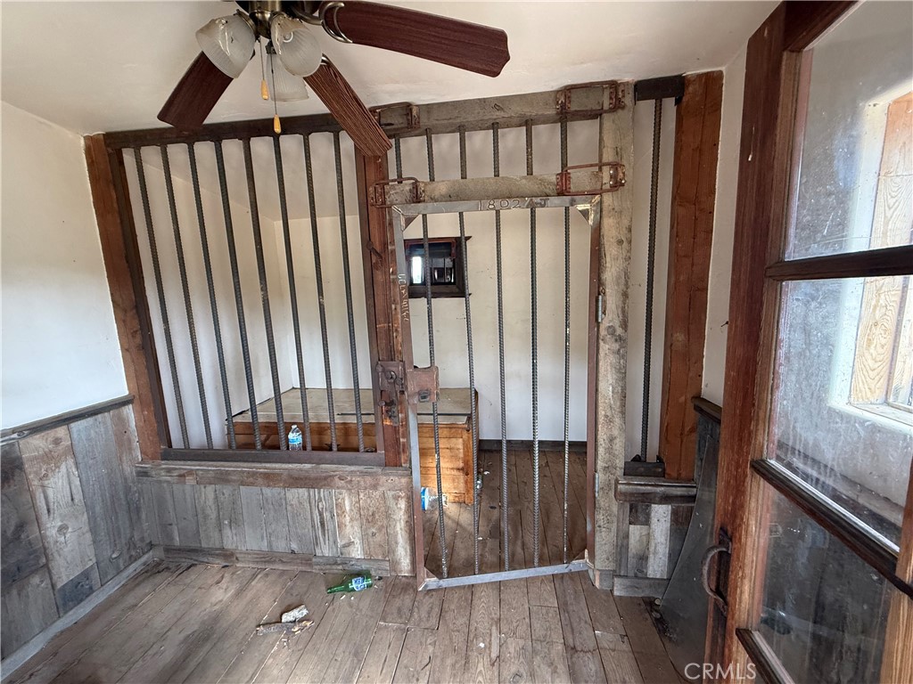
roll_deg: +2.0
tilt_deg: -8.5
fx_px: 369
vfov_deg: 85.7
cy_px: 342
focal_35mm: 14
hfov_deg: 102.1
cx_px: 456
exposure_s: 1/99
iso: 320
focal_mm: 2.22
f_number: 2.2
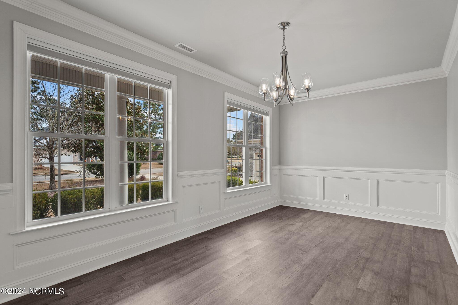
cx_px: 229
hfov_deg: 93.3
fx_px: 216
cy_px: 152
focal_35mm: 17
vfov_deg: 70.4
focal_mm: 17
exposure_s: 1/8
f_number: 4
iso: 200
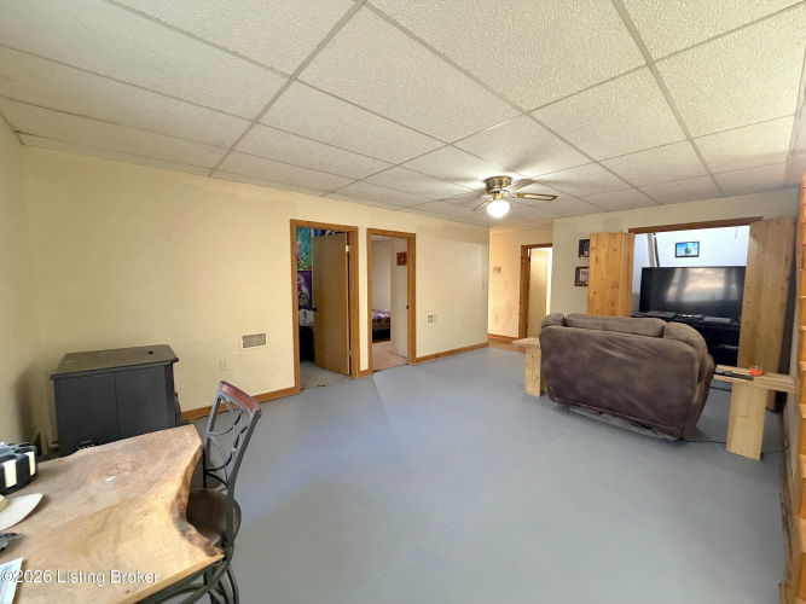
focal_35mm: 14
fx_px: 326
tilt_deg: -5.3
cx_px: 403
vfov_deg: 85.7
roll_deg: +0.3
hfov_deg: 102.1
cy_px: 302
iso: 500
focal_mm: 2.22
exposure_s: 1/60
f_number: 2.2
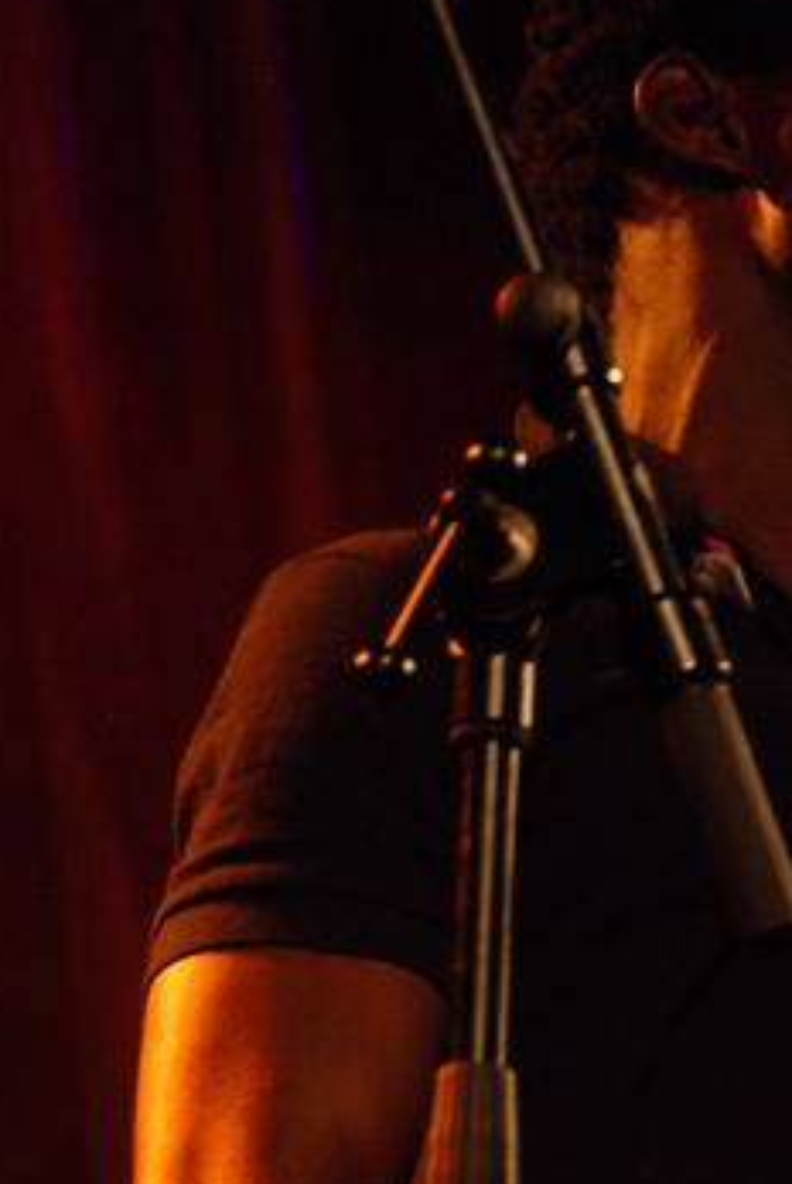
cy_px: 1095
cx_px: 927
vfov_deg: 8.0
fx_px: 8463
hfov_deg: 5.3
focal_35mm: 257
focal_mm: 58
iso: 400
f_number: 5
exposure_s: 1/40
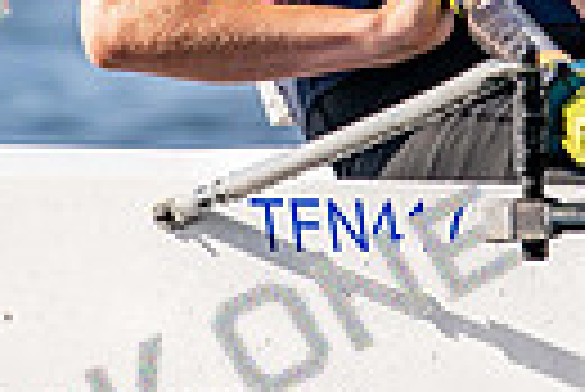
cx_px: 346
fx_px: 29055
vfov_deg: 0.8
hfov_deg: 1.2
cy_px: -300
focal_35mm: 1786
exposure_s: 1/2500
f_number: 4.5
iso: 400
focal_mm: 400
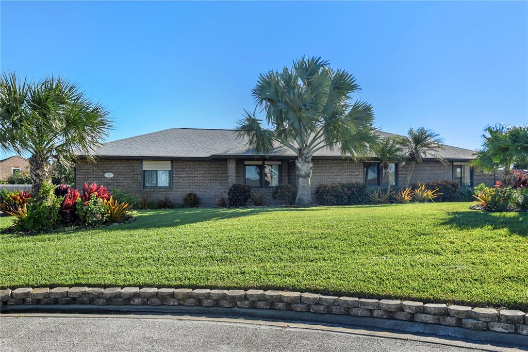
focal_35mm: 21
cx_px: 264
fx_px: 308
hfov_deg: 81.2
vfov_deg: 59.5
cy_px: 176
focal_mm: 21
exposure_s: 1/250
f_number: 8
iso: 250
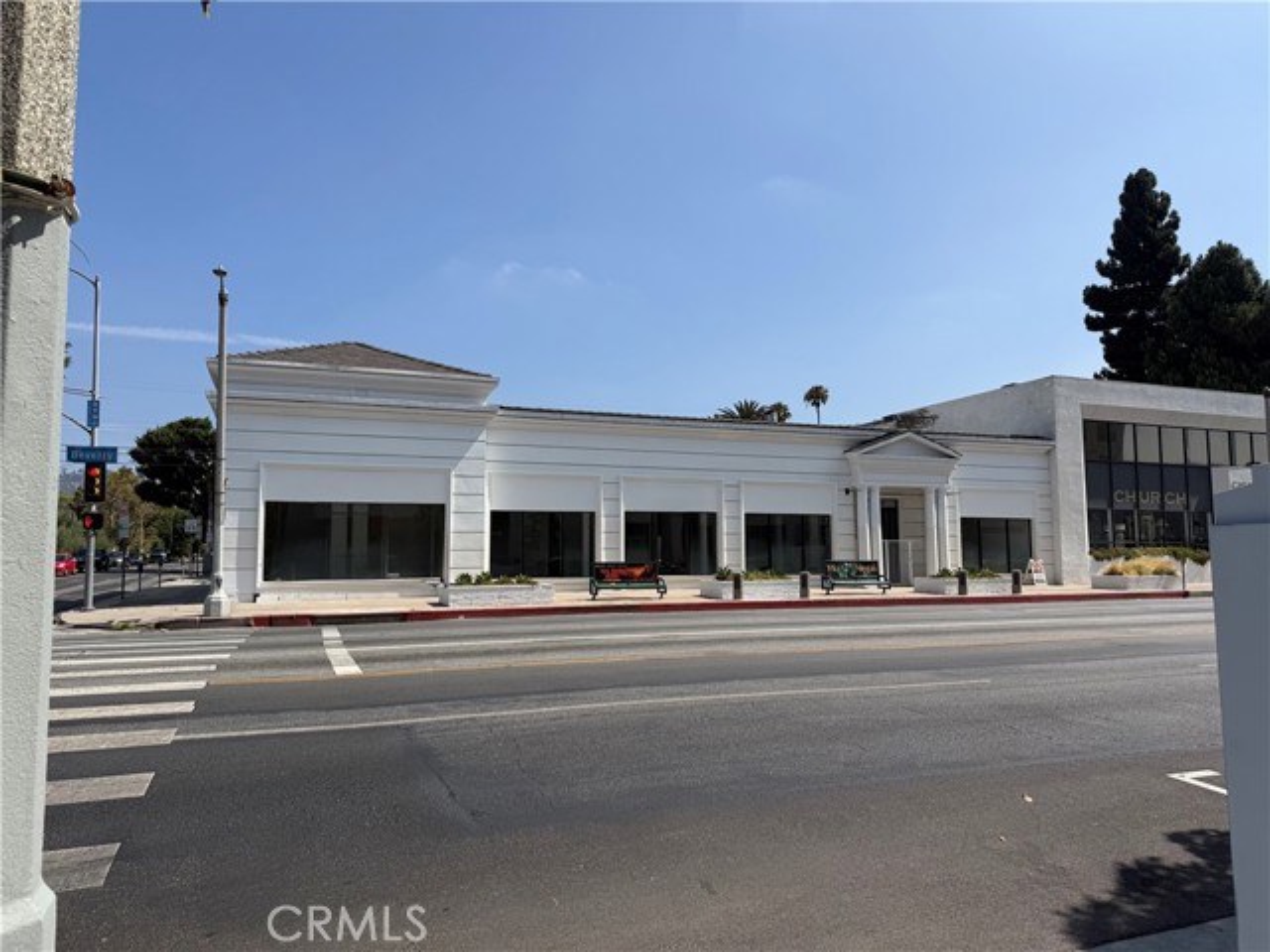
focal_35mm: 24
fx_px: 881
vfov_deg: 56.8
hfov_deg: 71.6
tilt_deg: +5.3
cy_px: 476
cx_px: 635
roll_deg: +0.0
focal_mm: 6.76
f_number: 1.78
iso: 80
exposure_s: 1/6173
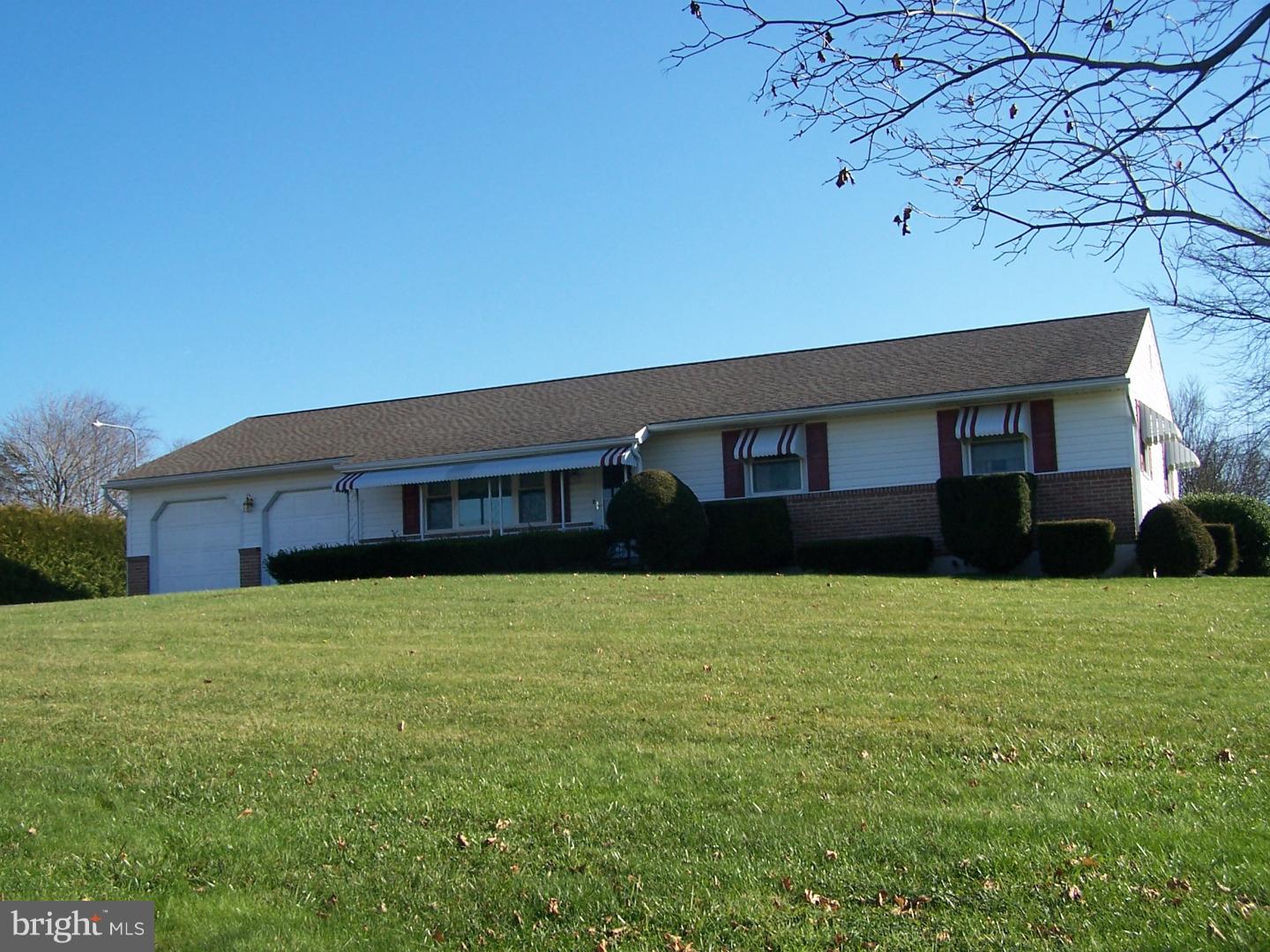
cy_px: 476
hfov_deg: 46.8
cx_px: 635
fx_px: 1468
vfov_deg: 36.0
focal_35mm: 40
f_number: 4
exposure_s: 1/500
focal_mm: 6.7
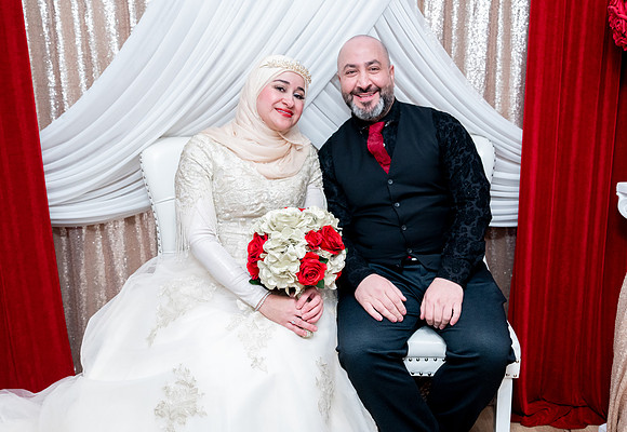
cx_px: 360
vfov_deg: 44.3
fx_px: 530
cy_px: 199
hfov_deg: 60.9
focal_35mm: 30
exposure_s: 1/160
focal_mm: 26
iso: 2500
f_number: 2.8
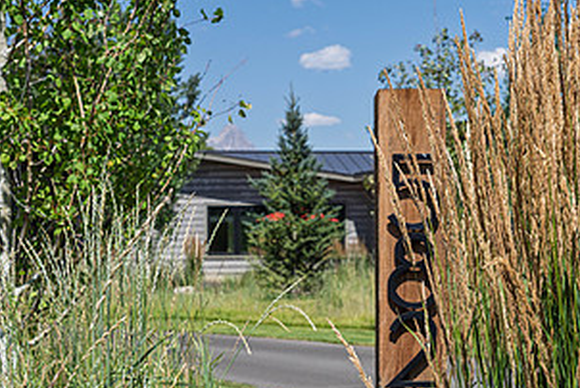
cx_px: 348
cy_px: 324
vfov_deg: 14.2
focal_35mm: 96
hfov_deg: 21.2
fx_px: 1548
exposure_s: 1/640
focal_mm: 49
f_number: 8
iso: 200
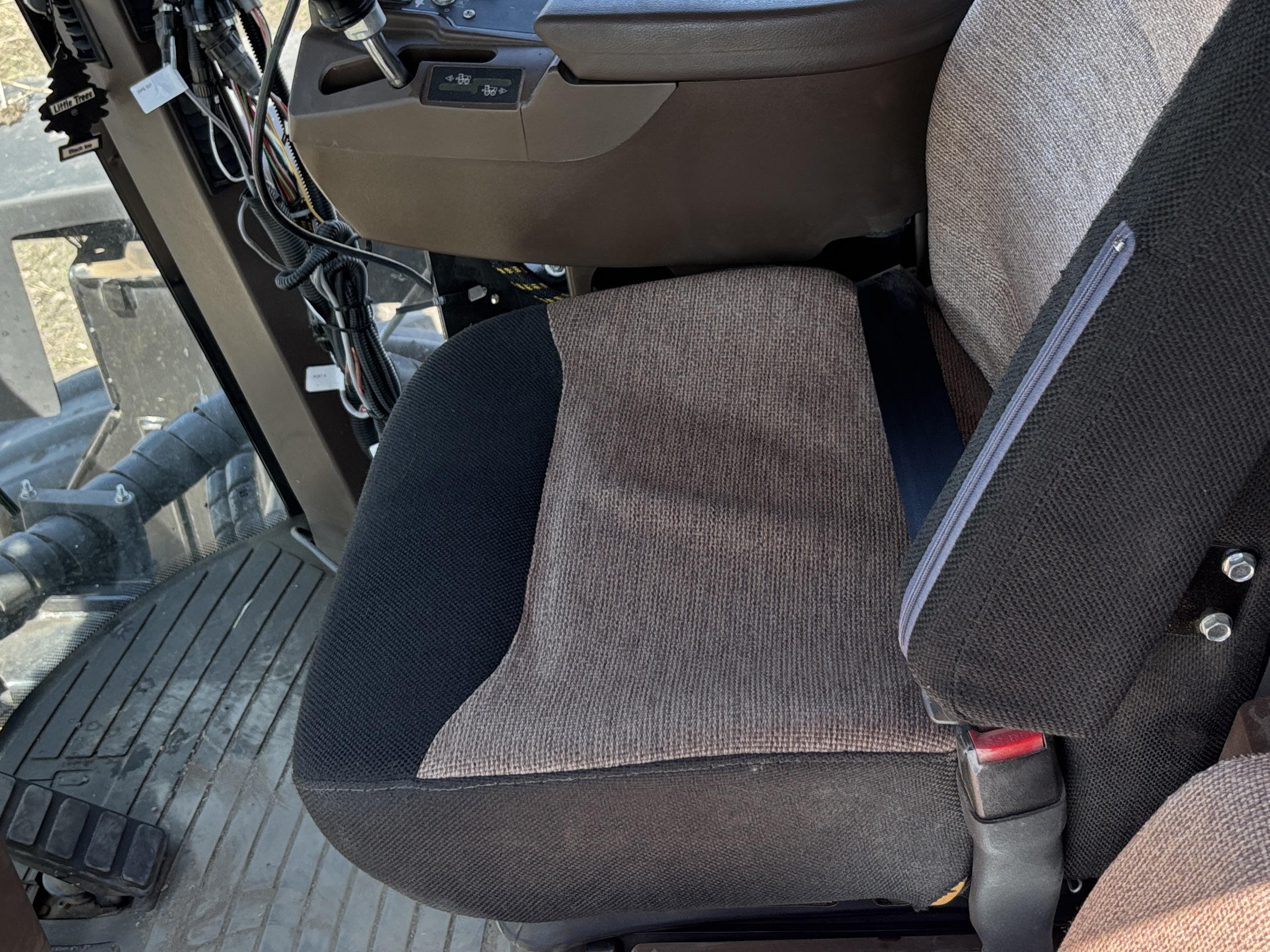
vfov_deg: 30.1
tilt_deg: -35.6
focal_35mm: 48
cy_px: 355
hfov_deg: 39.6
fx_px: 1761
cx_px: 702
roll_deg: +3.3
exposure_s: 1/270
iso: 50
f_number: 1.6
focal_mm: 5.96
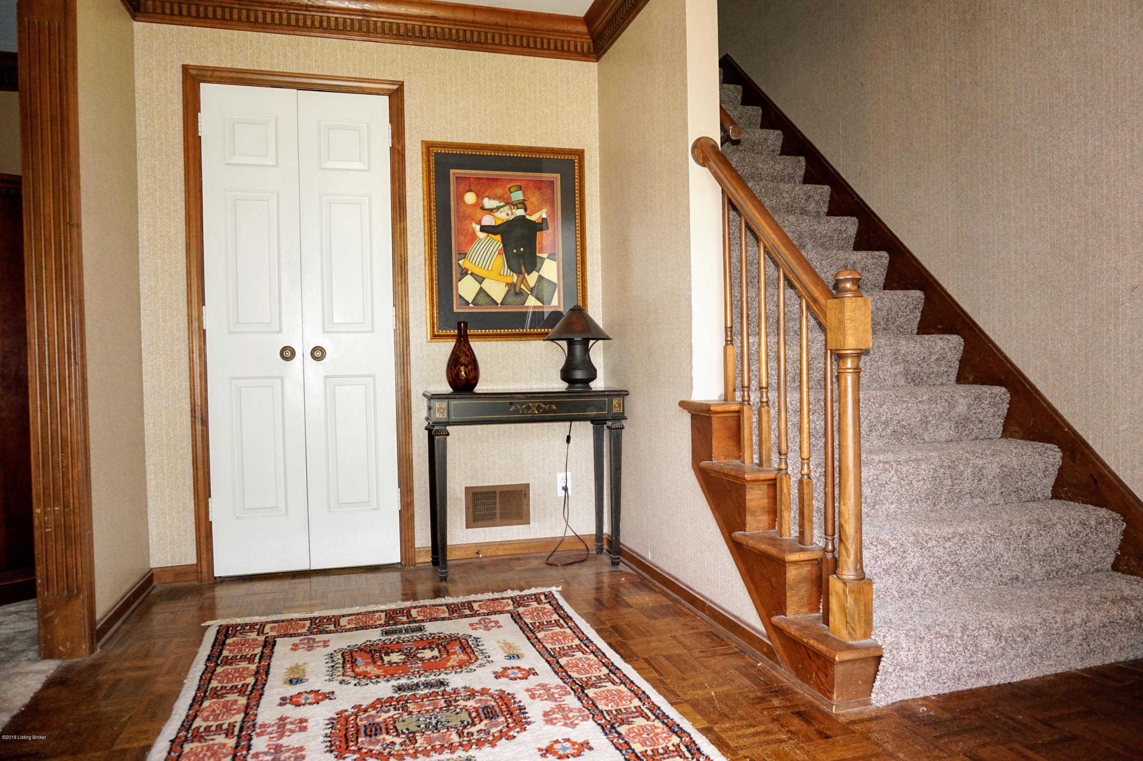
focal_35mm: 24
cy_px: 380
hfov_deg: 73.8
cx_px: 572
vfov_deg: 53.1
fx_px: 762
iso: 500
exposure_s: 1/160
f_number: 4
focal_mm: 16
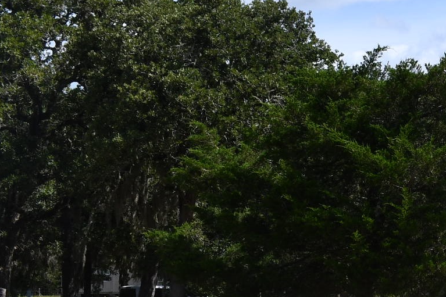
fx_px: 1239
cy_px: 213
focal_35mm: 100
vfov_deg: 13.6
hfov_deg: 18.8
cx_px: 599
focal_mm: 18
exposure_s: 1/320
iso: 100
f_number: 9
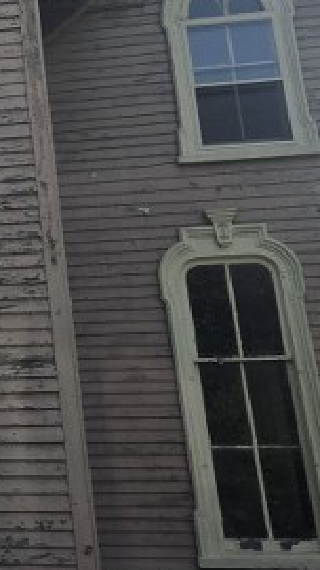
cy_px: 122
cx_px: -282
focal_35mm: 74
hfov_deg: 14.1
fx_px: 1119
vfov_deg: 28.1
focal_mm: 5.4
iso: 80
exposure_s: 1/6615
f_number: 1.8
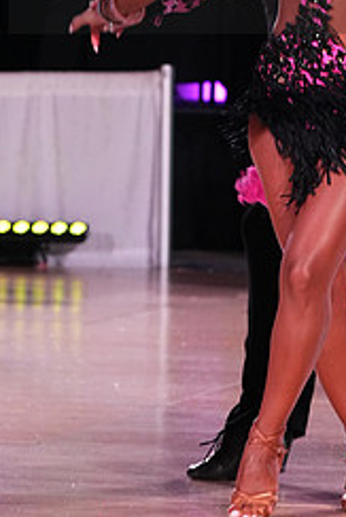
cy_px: -36
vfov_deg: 6.9
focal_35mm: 297
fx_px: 4275
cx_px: 302
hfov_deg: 4.6
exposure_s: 1/200
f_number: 6.3
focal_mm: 125
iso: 4000
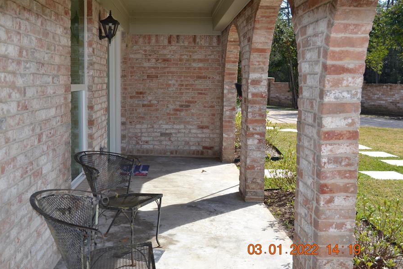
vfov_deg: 35.0
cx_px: 172
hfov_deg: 50.5
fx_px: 425
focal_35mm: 38
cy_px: 118
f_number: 5.6
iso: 100
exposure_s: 1/200
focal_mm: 22
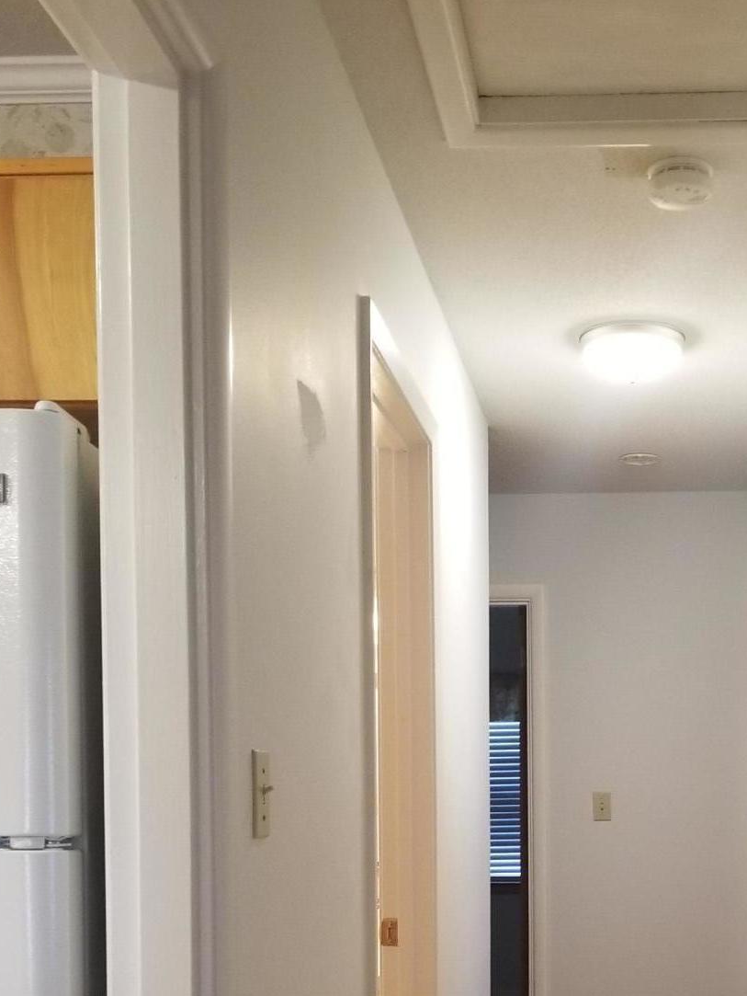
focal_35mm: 48
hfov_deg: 29.3
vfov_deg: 37.4
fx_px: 1380
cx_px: 646
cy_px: 873
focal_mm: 4.3
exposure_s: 1/30
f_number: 1.7
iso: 160
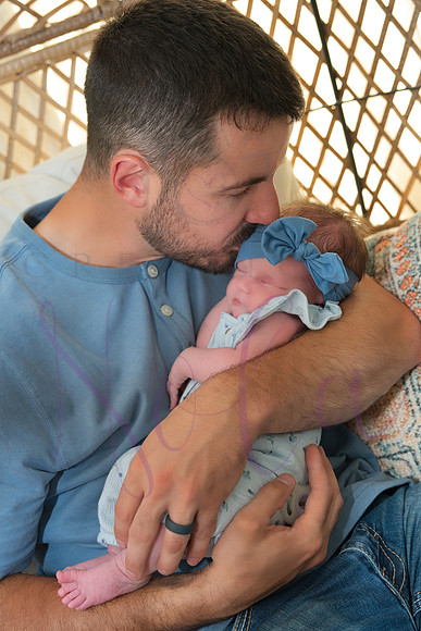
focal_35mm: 46
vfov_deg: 42.7
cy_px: 316
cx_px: 210
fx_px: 806
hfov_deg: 29.3
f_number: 4
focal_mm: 46
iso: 1600
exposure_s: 1/320
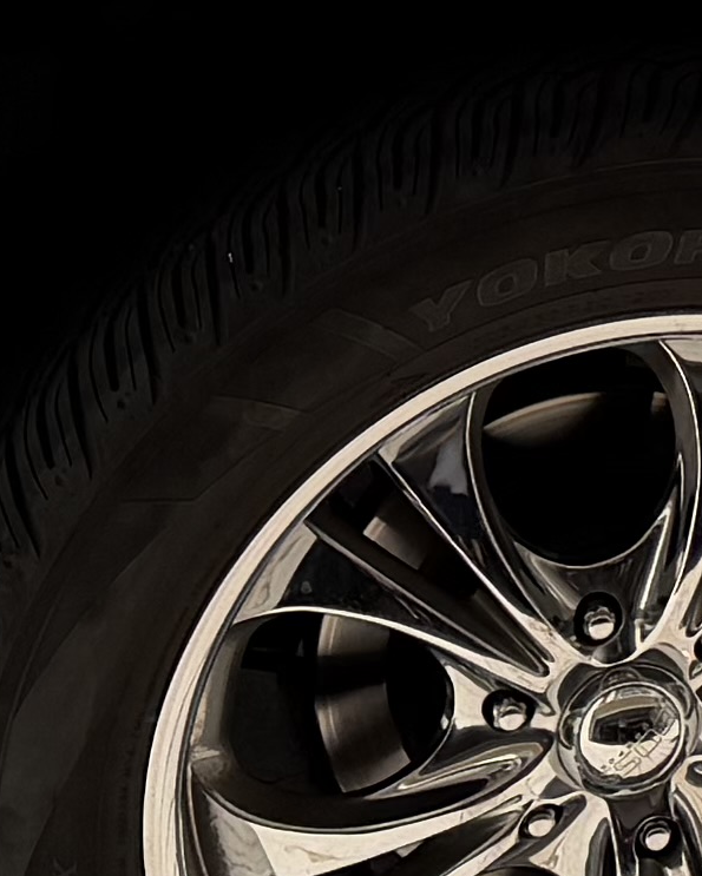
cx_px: 1560
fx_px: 4672
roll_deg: +0.1
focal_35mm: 180
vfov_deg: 10.3
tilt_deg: -14.1
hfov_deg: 8.1
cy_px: -487
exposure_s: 1/3021
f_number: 1.78
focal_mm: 6.76
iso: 80
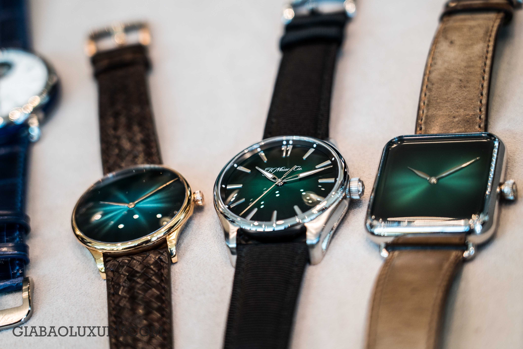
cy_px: 174
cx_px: 262
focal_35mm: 105
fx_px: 1526
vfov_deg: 13.1
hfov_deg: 19.4
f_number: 4
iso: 500
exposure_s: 1/125
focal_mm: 105
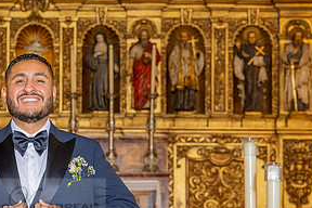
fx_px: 1222
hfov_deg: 14.4
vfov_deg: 9.7
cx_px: 14
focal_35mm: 141
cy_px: 204
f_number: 6.3
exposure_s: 1/200
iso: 2000
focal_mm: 70
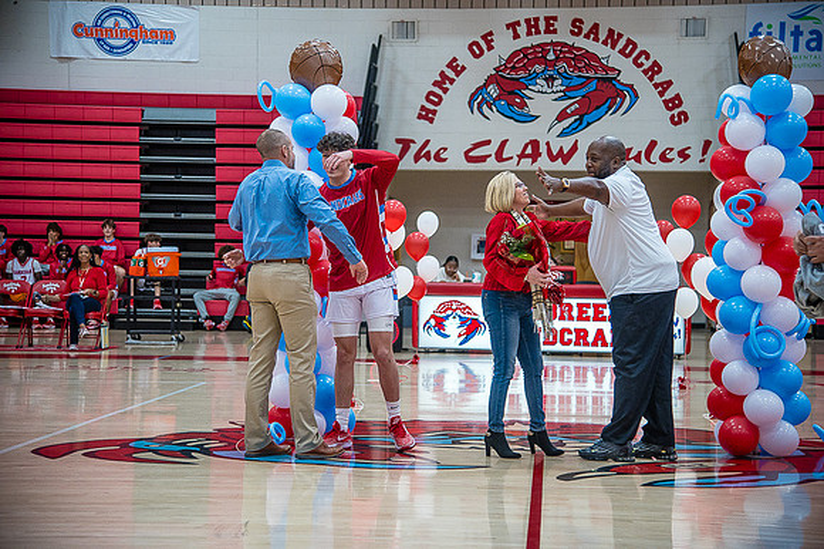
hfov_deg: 28.9
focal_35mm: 70
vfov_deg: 19.4
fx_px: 1601
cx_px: 412
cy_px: 274
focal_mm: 70
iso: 2000
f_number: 4
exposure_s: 1/320
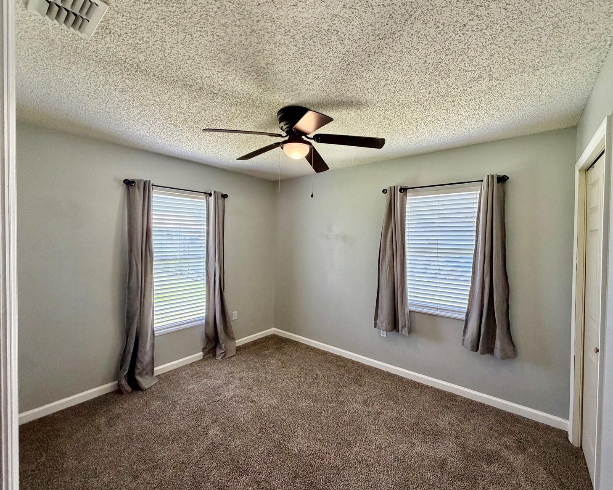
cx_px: 322
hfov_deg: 96.7
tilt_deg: -0.7
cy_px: 244
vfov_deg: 84.0
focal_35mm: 15
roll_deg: -0.1
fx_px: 272
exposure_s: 1/121
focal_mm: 2.22
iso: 250
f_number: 2.2
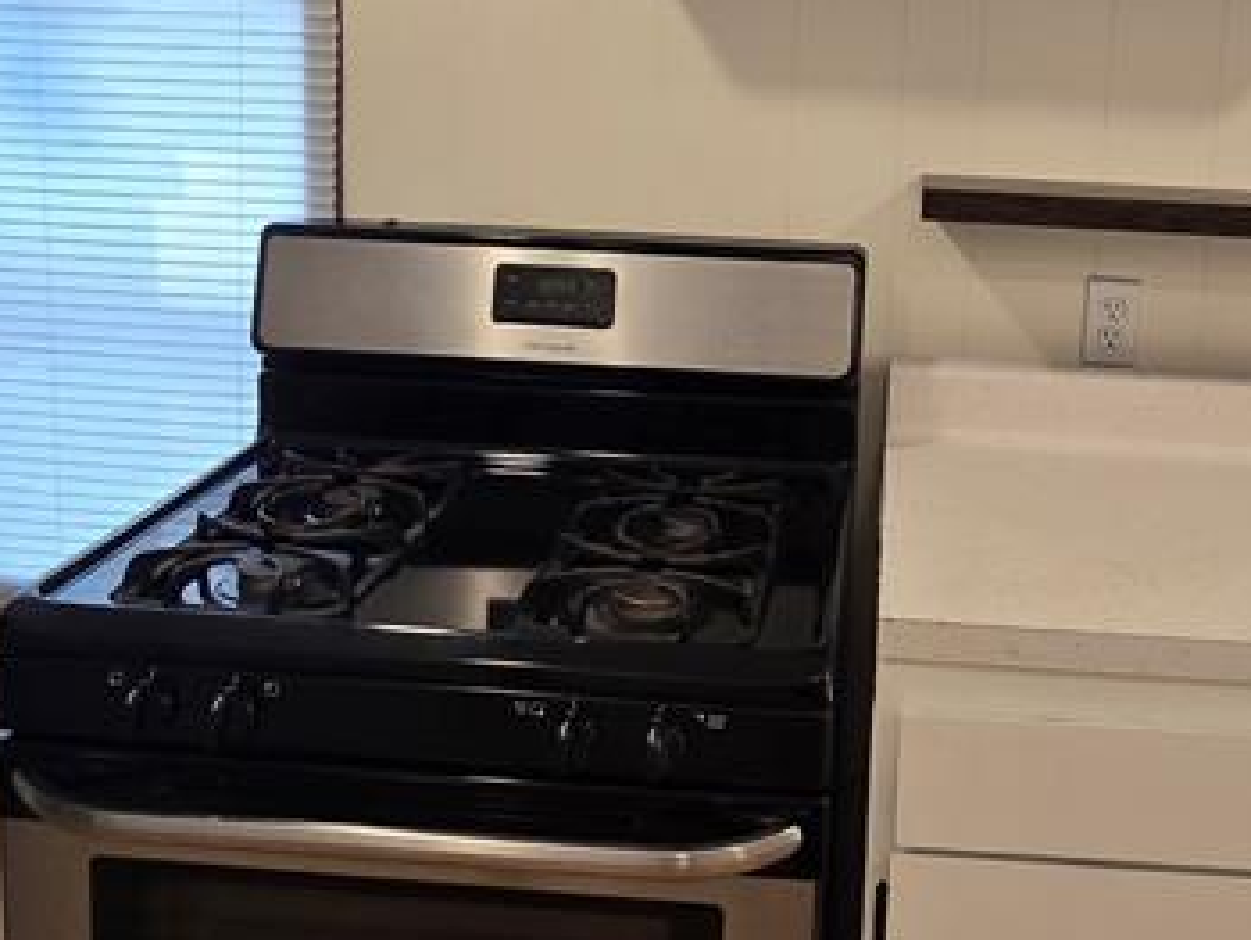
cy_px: 272
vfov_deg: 37.1
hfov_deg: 48.2
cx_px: 819
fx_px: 1374
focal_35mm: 38
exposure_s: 1/60
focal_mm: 2.2
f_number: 2.2
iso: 80
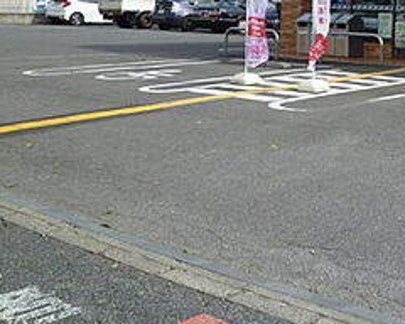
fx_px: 731
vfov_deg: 23.7
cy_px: -14
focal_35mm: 61
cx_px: 505
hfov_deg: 26.9
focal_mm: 4.5
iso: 80
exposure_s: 1/400
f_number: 4
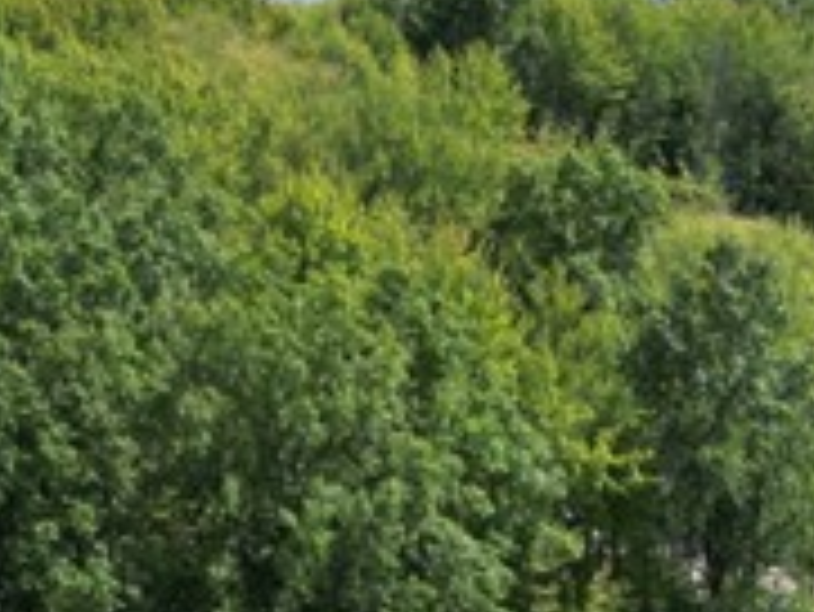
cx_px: 1102
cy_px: 1310
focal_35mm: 136
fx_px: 3200
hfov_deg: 13.9
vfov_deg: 10.0
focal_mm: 6.72
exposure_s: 1/2500
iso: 130
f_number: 1.7
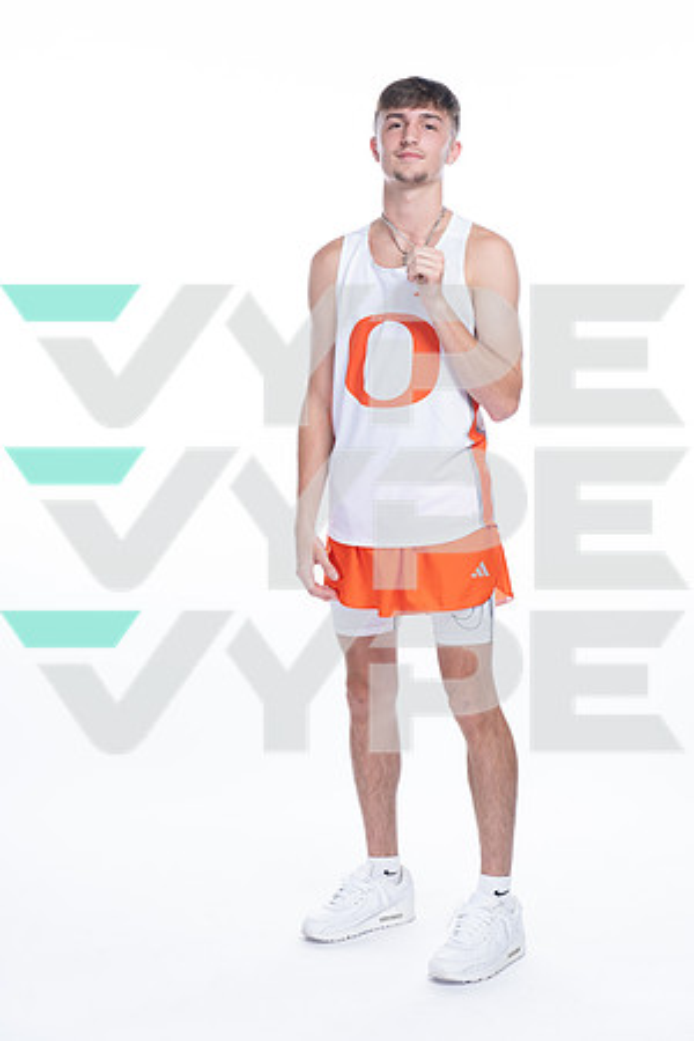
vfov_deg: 29.7
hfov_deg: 20.0
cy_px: 520
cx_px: 347
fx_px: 1966
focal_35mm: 68
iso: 400
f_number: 5.6
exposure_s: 1/250
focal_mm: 68
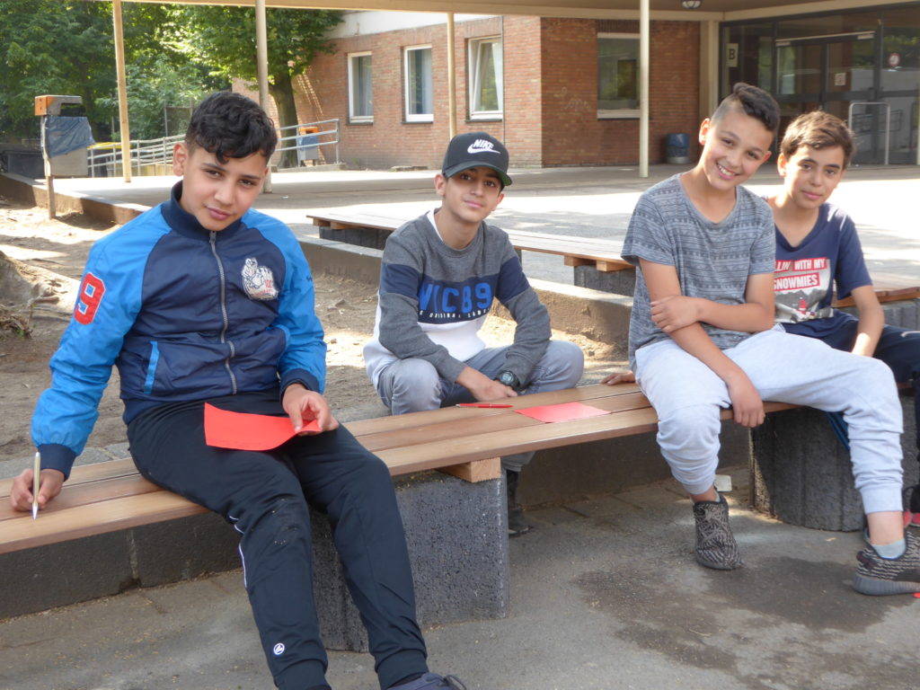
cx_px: 460
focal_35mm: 53
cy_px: 345
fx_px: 1409
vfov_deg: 27.5
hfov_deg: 36.2
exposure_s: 1/60
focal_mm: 9
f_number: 4.1
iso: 80
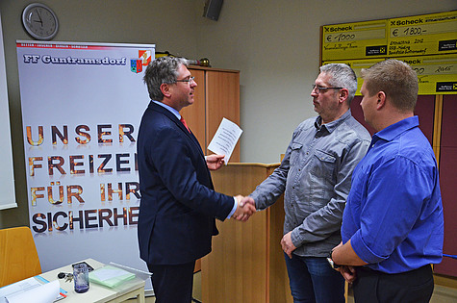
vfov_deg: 39.8
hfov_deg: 57.3
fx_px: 418
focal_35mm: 33
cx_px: 228
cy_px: 152
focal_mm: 22
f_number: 4.5
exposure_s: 1/80
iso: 1600
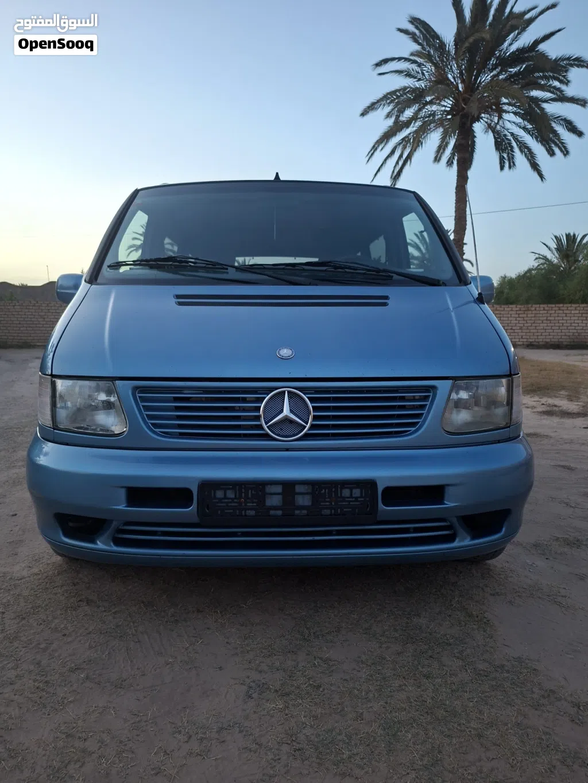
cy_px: 392
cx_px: 294
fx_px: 521
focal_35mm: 23
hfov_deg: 58.9
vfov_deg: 73.9
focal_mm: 5.54
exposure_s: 1/33
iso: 250
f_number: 1.8
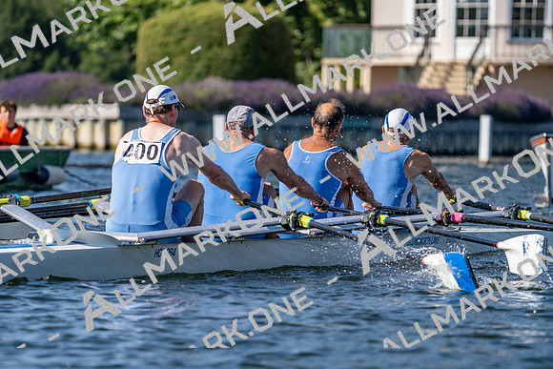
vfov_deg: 4.6
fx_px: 4609
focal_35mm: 300
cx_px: 276
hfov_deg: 6.9
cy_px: 184
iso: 250
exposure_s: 1/1600
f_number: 5.6
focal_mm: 300
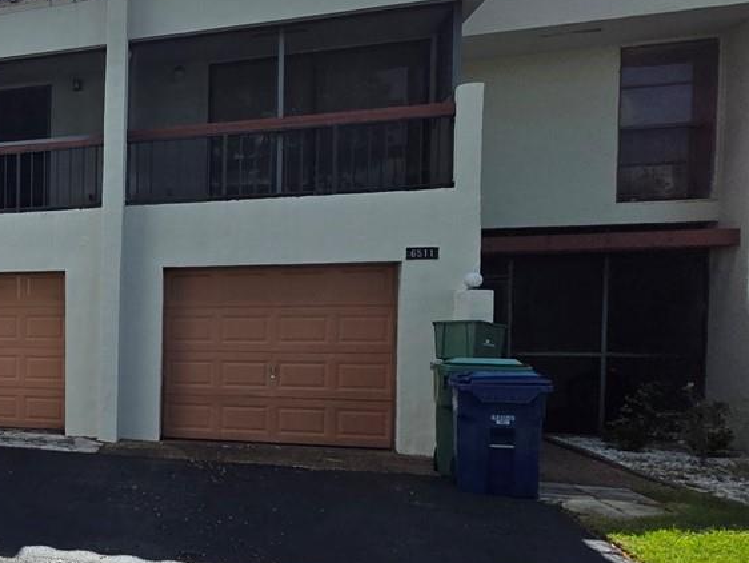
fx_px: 801
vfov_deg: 38.4
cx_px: -188
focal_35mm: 37
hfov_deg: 36.3
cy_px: 354
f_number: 1.9
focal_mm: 2.2
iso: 40
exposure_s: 1/3873
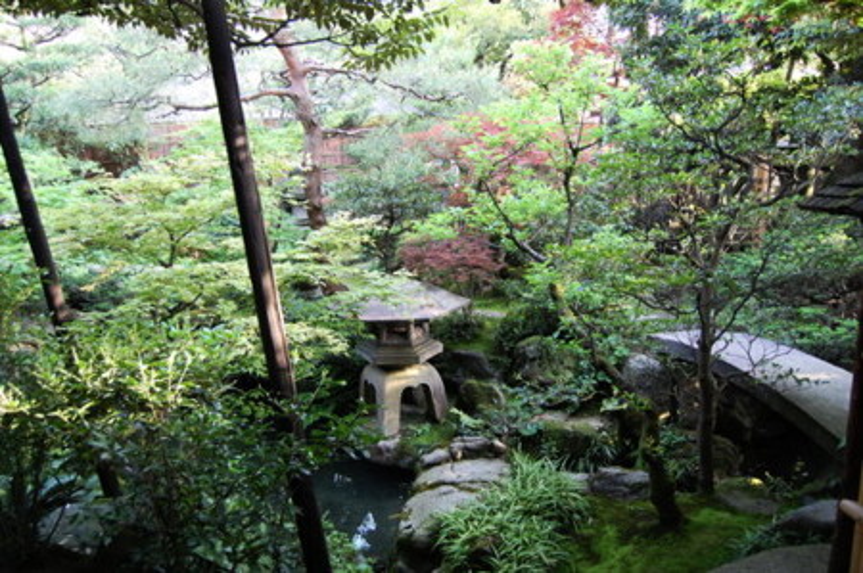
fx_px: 647
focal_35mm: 27
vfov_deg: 47.8
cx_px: 432
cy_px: 286
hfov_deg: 67.4
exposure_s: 1/50
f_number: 3.5
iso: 400
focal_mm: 18
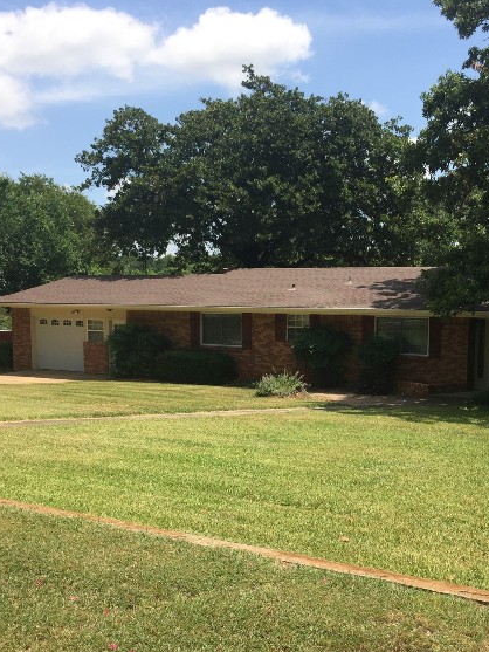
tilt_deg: -9.7
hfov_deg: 35.8
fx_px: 753
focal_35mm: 40
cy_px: 402
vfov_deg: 46.4
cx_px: 308
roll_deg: -0.3
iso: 32
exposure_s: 1/1647
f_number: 2.2
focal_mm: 4.15
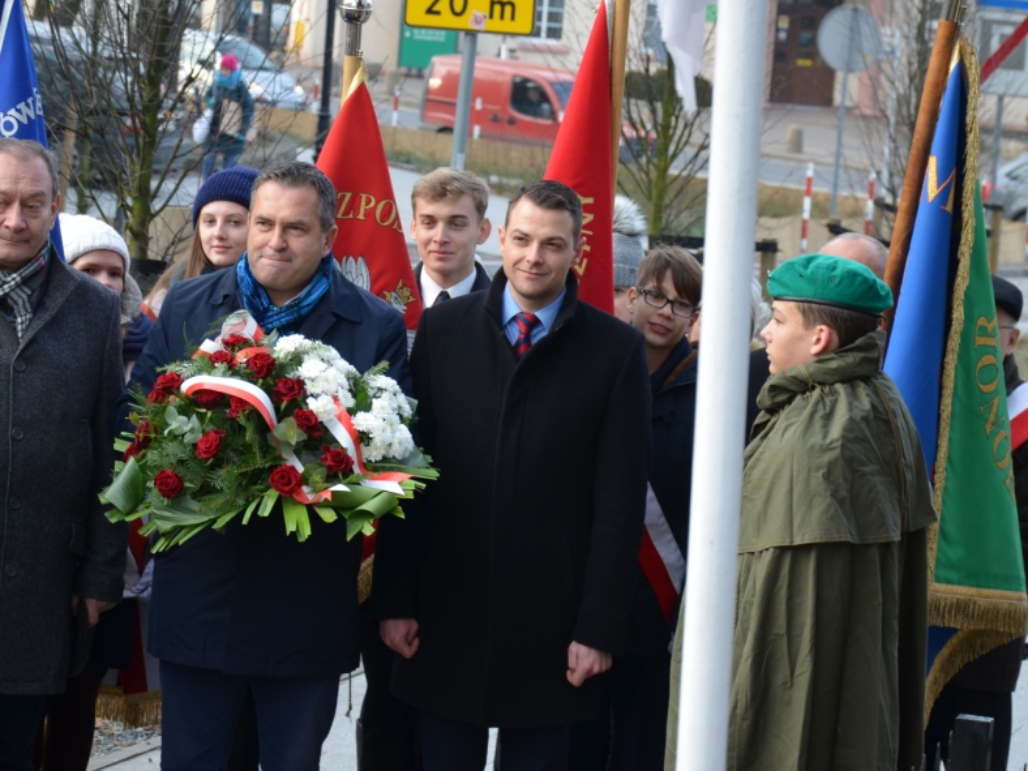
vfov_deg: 12.8
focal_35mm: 116
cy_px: 364
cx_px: 523
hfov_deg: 17.0
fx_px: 3445
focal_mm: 62
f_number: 5.6
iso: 400
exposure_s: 1/125
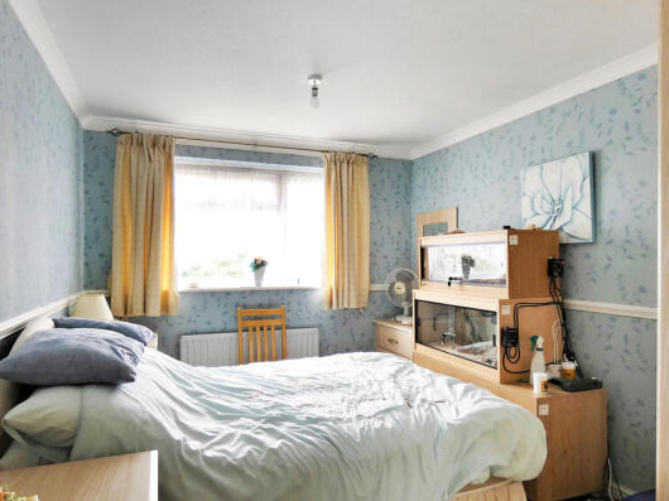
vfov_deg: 61.0
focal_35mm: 22
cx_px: 324
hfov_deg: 76.4
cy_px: 269
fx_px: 425
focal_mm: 3.6
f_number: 2.8
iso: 200
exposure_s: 1/60
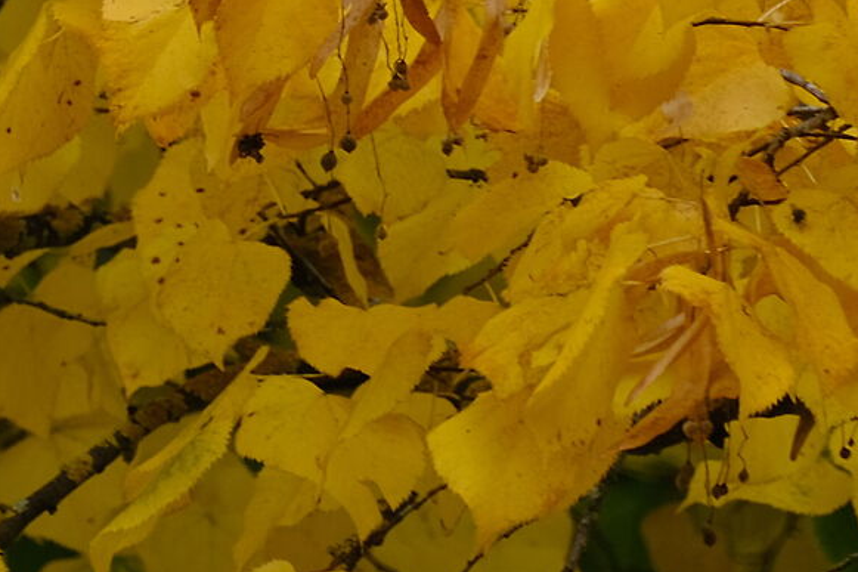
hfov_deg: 1.2
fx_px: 42719
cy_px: -405
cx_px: -595
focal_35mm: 1793
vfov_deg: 0.8
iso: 200
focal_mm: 289.3
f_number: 8
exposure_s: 1/125
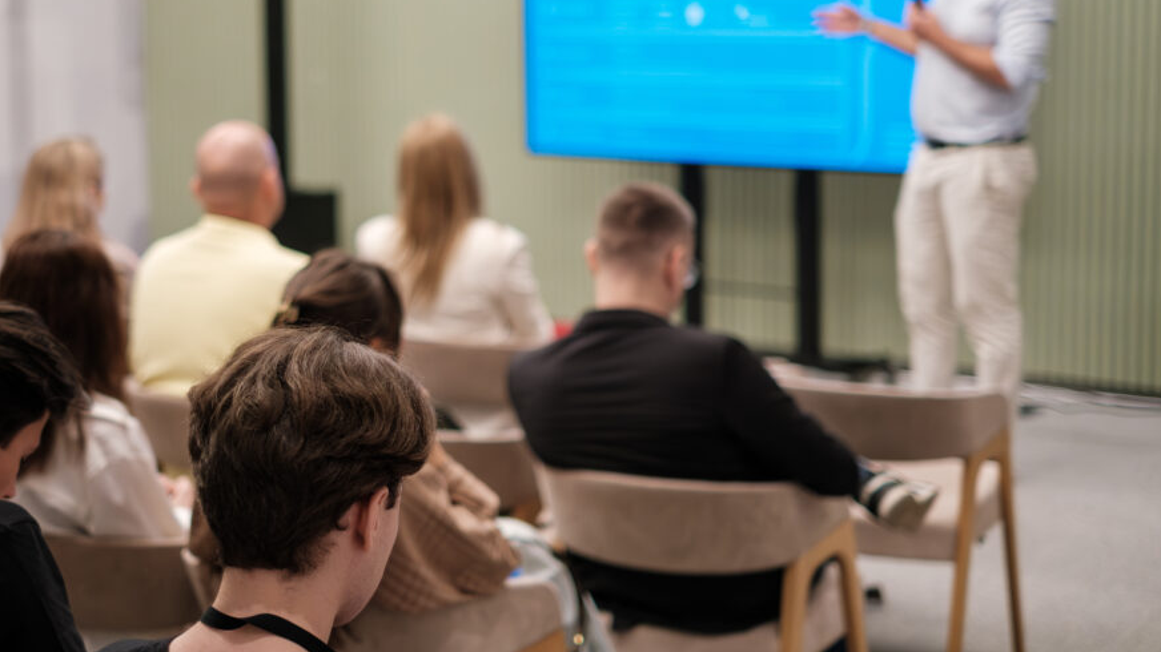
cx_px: 465
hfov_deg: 30.9
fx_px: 2093
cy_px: 222
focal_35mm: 68
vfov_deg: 17.7
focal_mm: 35
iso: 1000
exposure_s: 1/1400
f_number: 1.4
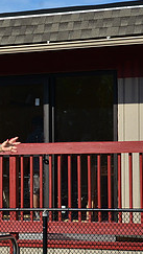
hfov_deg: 7.5
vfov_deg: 13.7
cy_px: 171
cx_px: -99
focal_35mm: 157
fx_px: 1056
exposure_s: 1/500
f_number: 13
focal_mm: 42
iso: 400
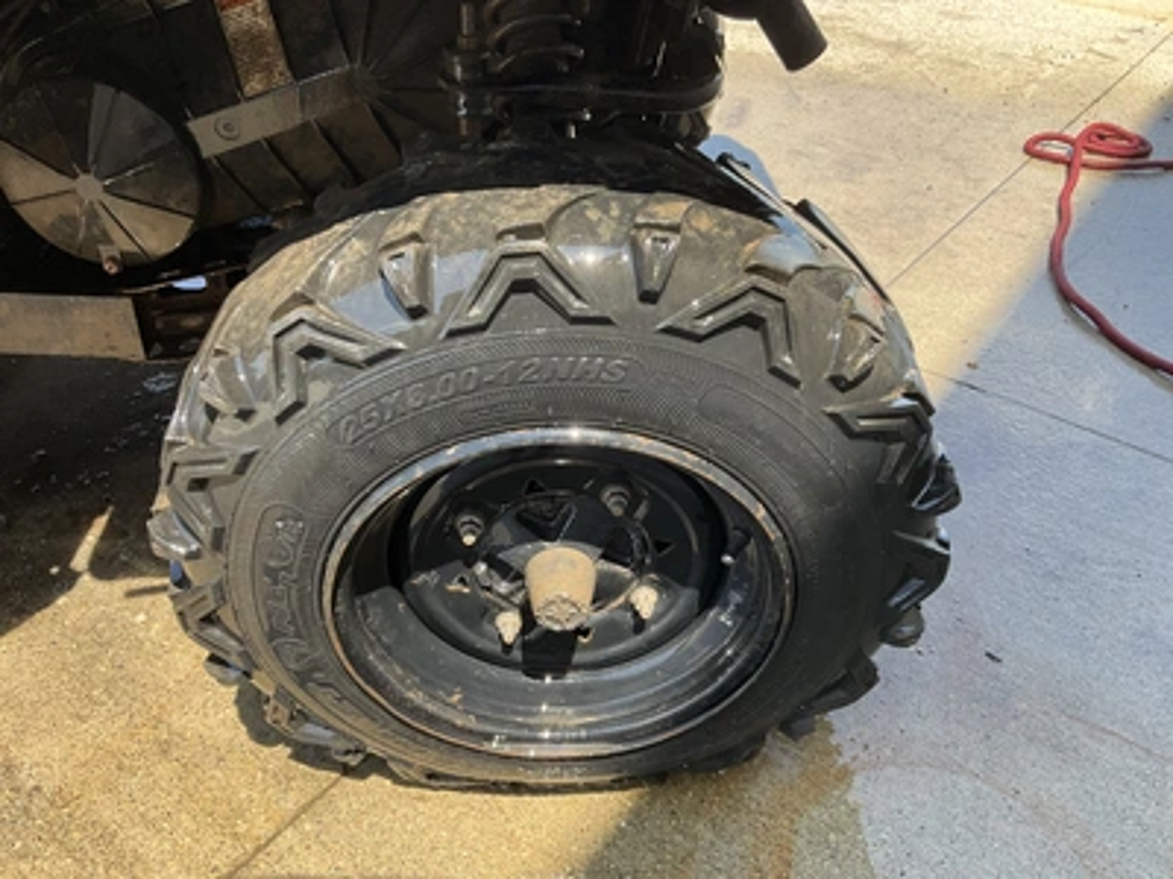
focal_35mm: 29
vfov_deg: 48.2
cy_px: 440
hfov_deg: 61.7
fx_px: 983
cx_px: 586
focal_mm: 3
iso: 25
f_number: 1.8
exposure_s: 1/269
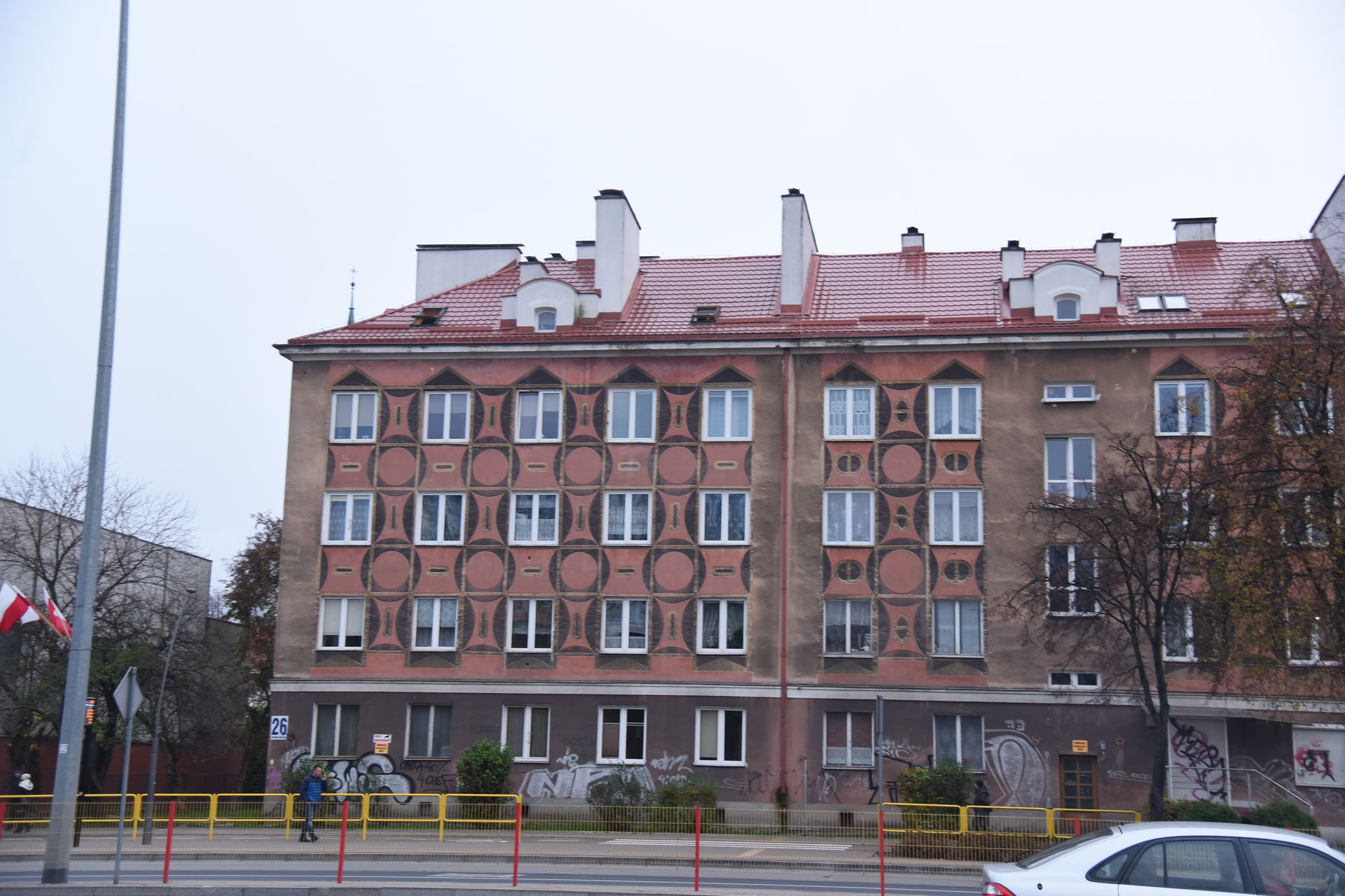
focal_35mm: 48
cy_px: 448
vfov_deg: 28.1
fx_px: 1793
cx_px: 672
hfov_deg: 41.1
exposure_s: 1/125
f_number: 4
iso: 640
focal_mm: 48
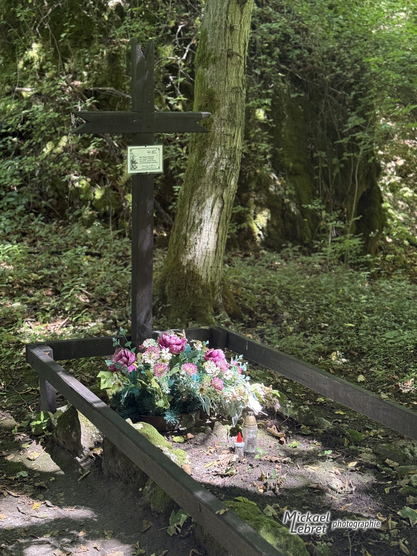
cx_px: 208
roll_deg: +0.3
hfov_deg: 30.3
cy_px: 278
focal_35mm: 48
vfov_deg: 39.7
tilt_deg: -3.3
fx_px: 771
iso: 125
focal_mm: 6.76
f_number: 1.78
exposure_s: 1/60
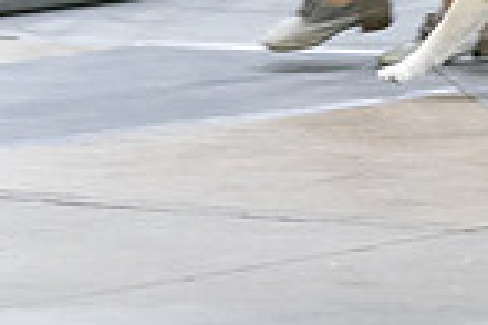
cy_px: -267
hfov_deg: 3.4
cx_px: 285
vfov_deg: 2.3
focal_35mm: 606
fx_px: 8214
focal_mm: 154
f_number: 2.8
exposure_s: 1/200
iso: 5000
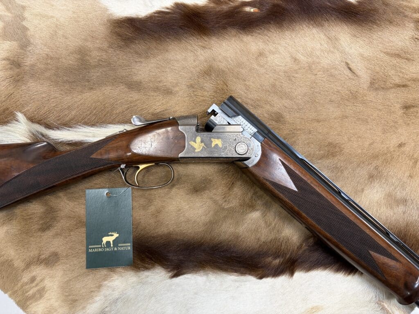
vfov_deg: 53.1
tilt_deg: -81.3
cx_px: 210
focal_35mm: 26
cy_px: 157
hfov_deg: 67.3
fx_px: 315
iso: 125
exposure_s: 1/50
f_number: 1.6
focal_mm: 5.96
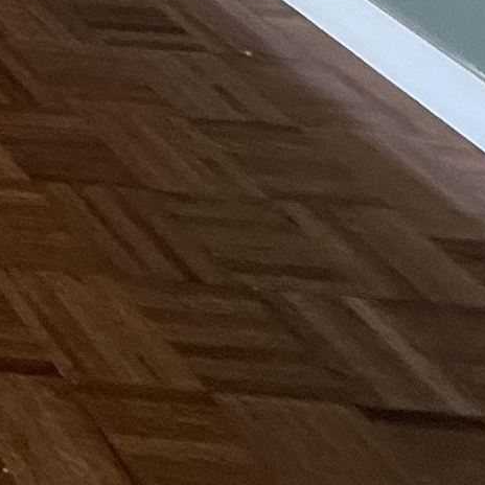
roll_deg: -0.3
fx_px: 1300
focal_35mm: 82
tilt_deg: -4.5
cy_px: -686
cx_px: -924
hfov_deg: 11.9
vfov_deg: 14.2
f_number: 2.2
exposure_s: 1/120
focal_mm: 2.22
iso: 200
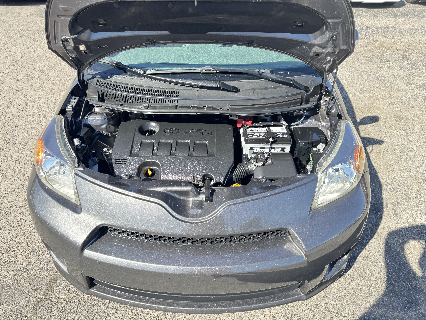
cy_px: 160
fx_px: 295
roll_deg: -1.9
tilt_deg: -37.4
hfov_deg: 71.6
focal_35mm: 24
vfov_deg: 56.8
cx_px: 213
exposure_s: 1/535
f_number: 1.78
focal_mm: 6.76
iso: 80
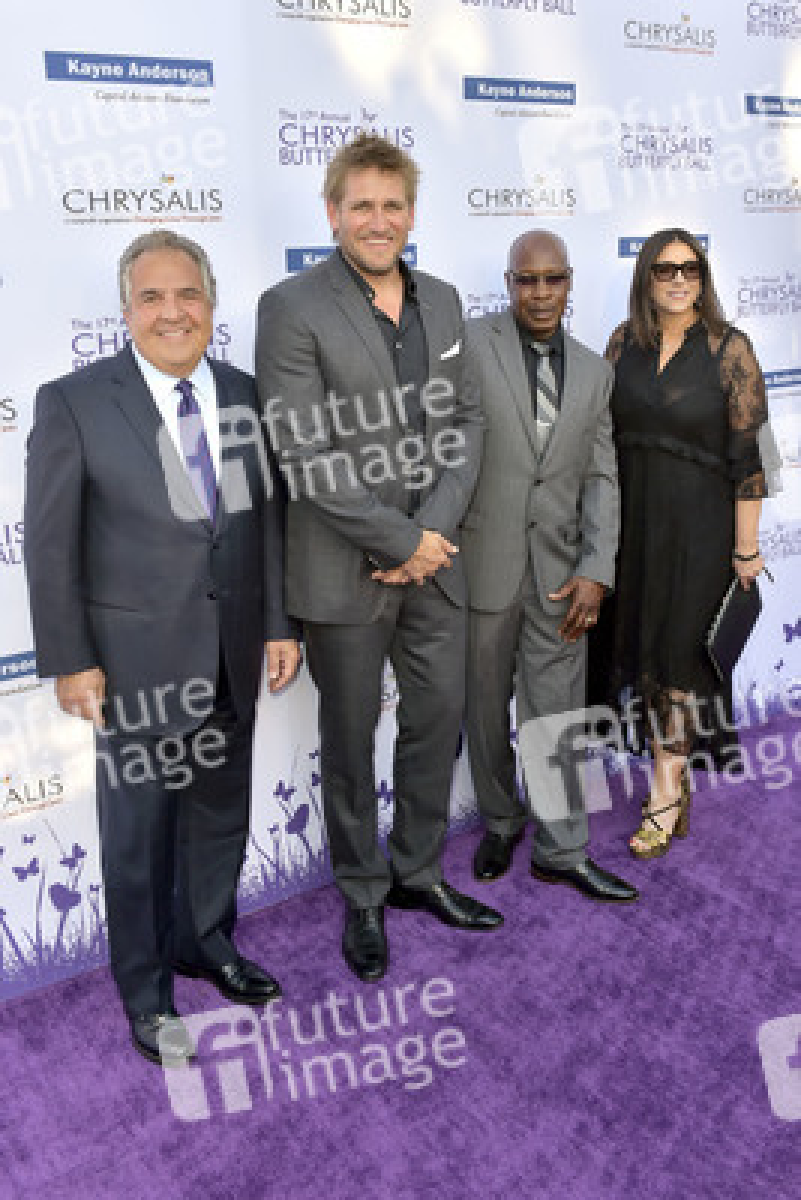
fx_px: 1034
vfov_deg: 60.3
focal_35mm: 31
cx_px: 400
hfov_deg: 42.4
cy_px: 600
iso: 200
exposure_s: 1/250
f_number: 6.3
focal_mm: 31
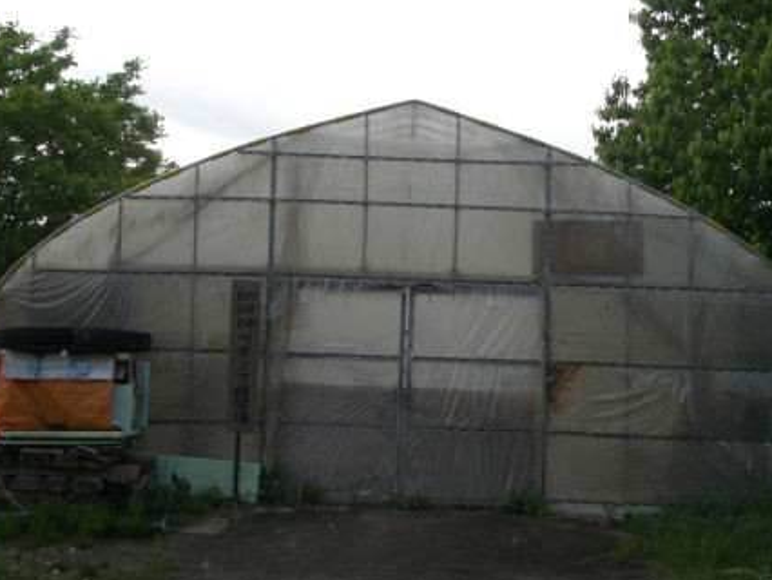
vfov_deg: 27.6
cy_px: 295
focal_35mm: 53
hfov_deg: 36.2
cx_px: 394
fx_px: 1183
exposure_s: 1/320
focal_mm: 8.2
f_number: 5
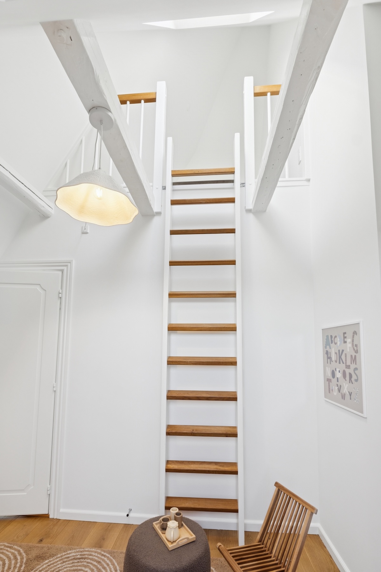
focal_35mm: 16
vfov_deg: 95.0
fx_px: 262
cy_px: 286
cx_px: 190
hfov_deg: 72.1
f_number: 8
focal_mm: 11
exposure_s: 1/15
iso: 200
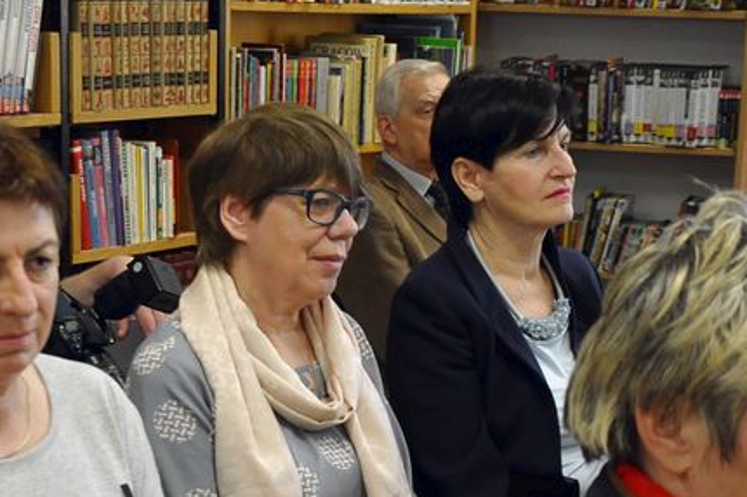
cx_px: 276
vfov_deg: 15.3
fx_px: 1845
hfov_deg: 22.8
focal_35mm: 89
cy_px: 354
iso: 1600
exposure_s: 1/80
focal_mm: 30
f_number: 4.5
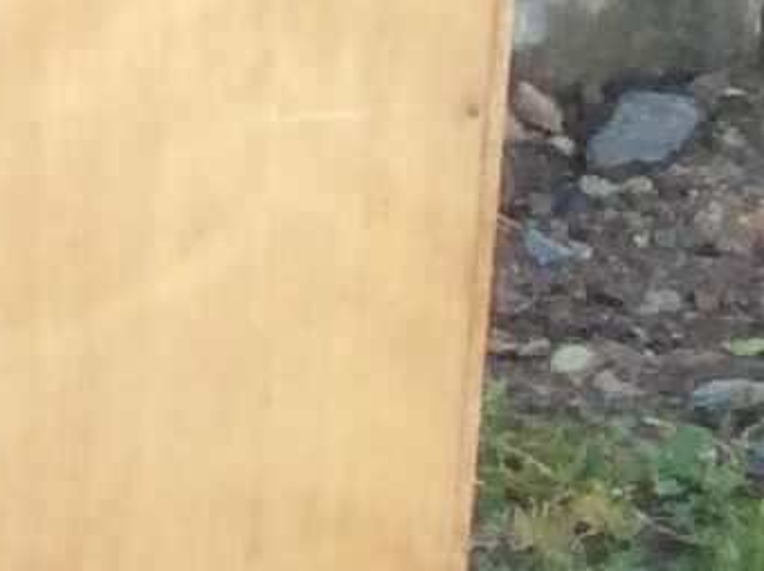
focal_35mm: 244
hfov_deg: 6.7
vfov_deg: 6.0
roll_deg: -0.3
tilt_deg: -17.4
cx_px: -2110
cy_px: -238
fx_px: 5378
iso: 50
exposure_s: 1/100
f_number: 2.4
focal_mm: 3.3
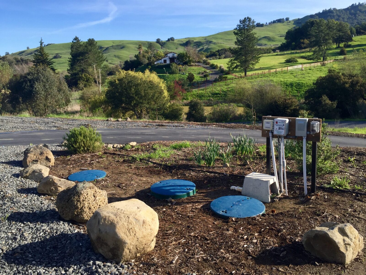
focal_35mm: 29
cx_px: 183
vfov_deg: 48.2
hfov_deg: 61.7
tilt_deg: -11.5
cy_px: 138
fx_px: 307
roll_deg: +2.1
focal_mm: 4.15
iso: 32
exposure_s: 1/824
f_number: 2.2
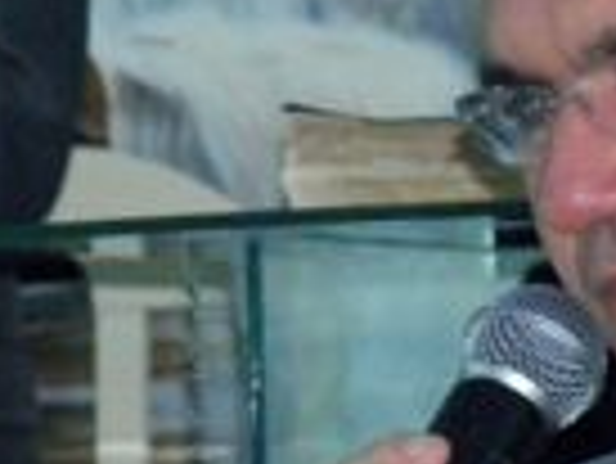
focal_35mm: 934
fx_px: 16635
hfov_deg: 2.1
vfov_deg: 1.6
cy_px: 534
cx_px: 778
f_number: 4.2
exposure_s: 1/160
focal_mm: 46
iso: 400
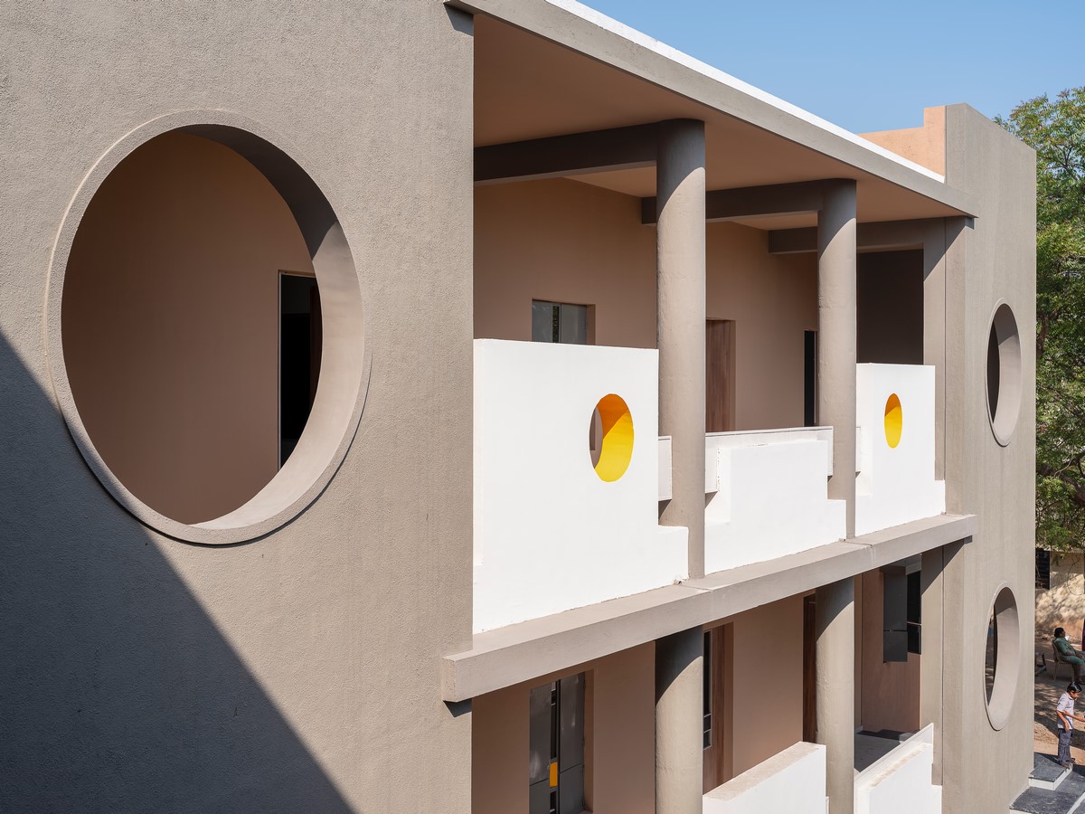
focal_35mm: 40
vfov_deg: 36.0
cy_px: 407
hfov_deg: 46.8
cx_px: 542
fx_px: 1254
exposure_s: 1/110
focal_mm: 50
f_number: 9
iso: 100
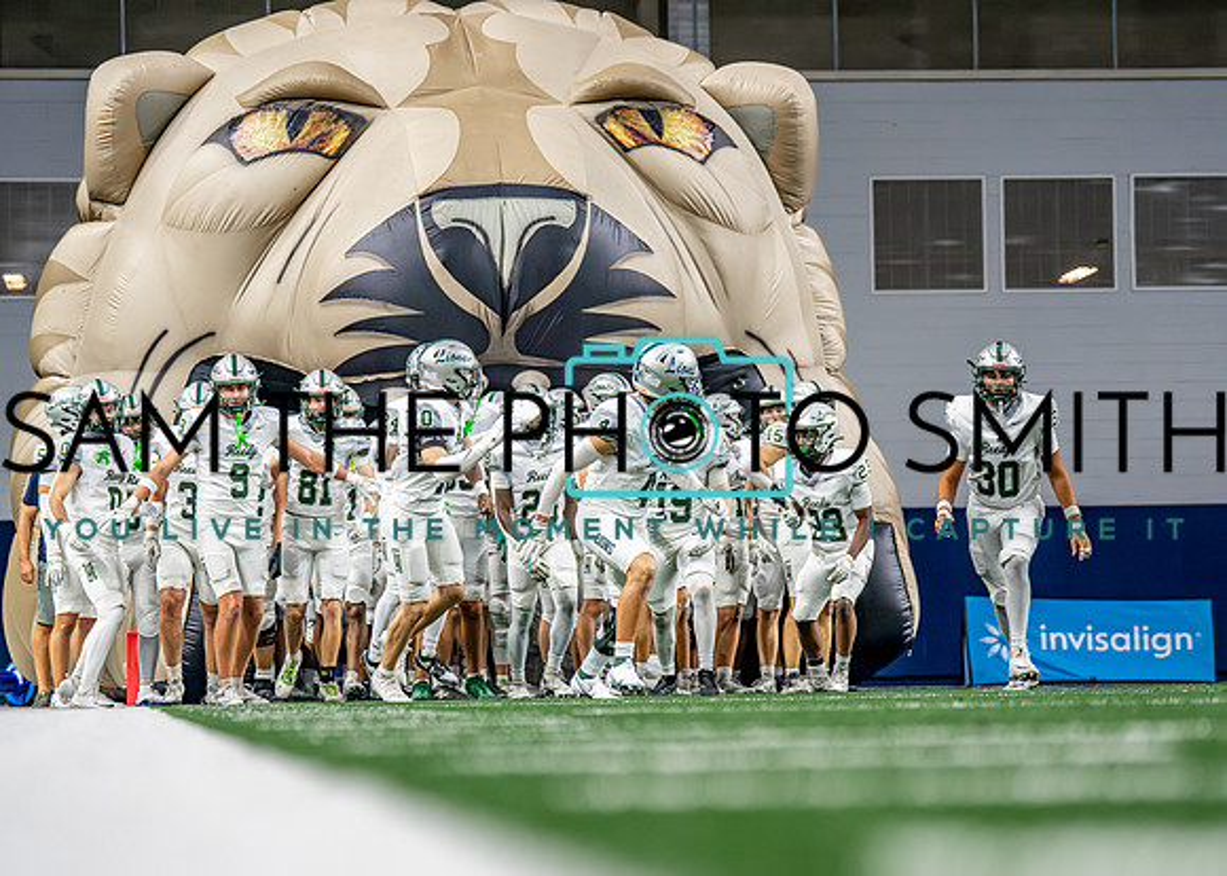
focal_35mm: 103
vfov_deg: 13.9
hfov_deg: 19.4
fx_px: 3594
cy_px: 492
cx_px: 559
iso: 5000
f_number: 2.8
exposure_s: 1/2000
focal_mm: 87
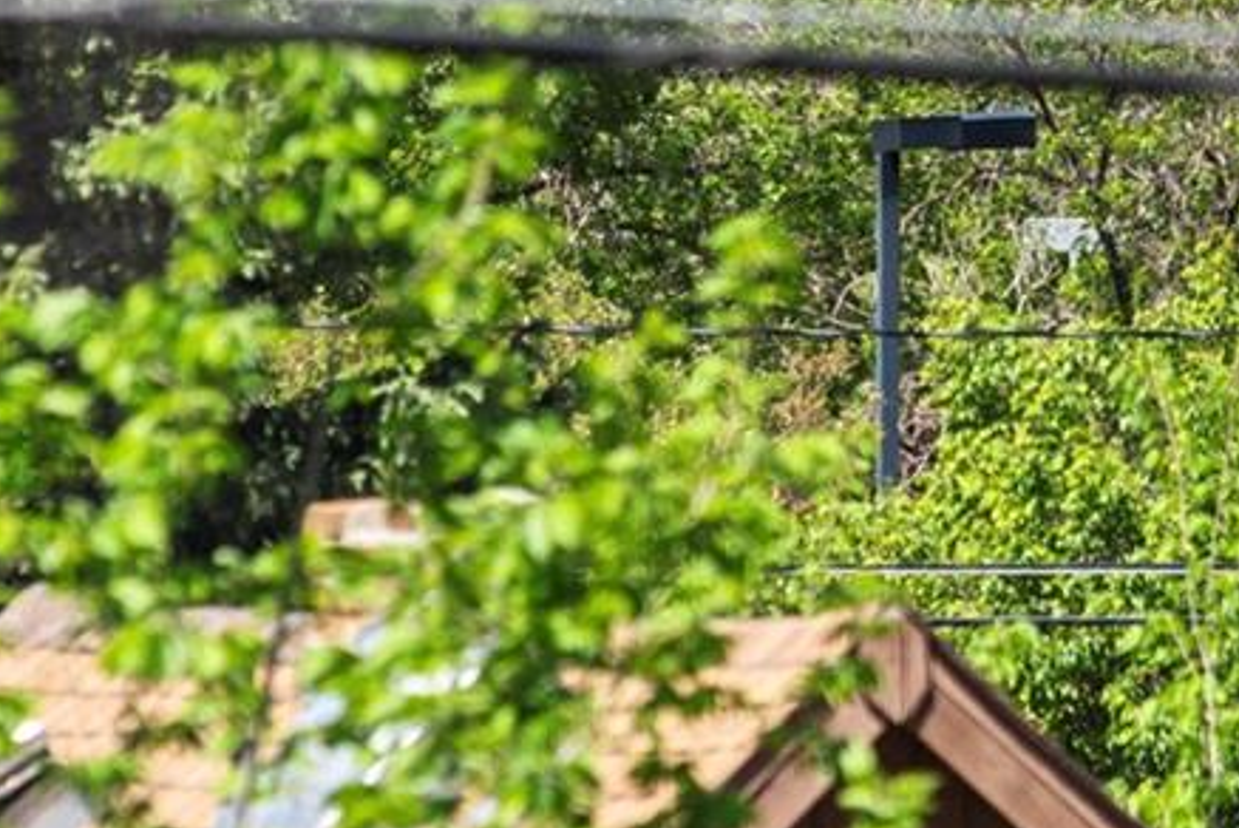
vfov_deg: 1.9
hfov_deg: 2.8
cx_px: 1179
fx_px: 25209
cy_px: -370
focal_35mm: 732
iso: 400
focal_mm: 200
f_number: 8
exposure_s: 1/640
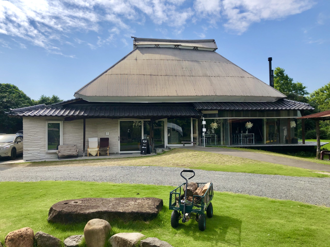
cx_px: 165
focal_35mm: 28
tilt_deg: +1.2
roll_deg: +1.5
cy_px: 124
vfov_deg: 49.7
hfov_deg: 63.4
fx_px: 267
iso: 20
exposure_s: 1/2525
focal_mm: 3.99
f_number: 1.8
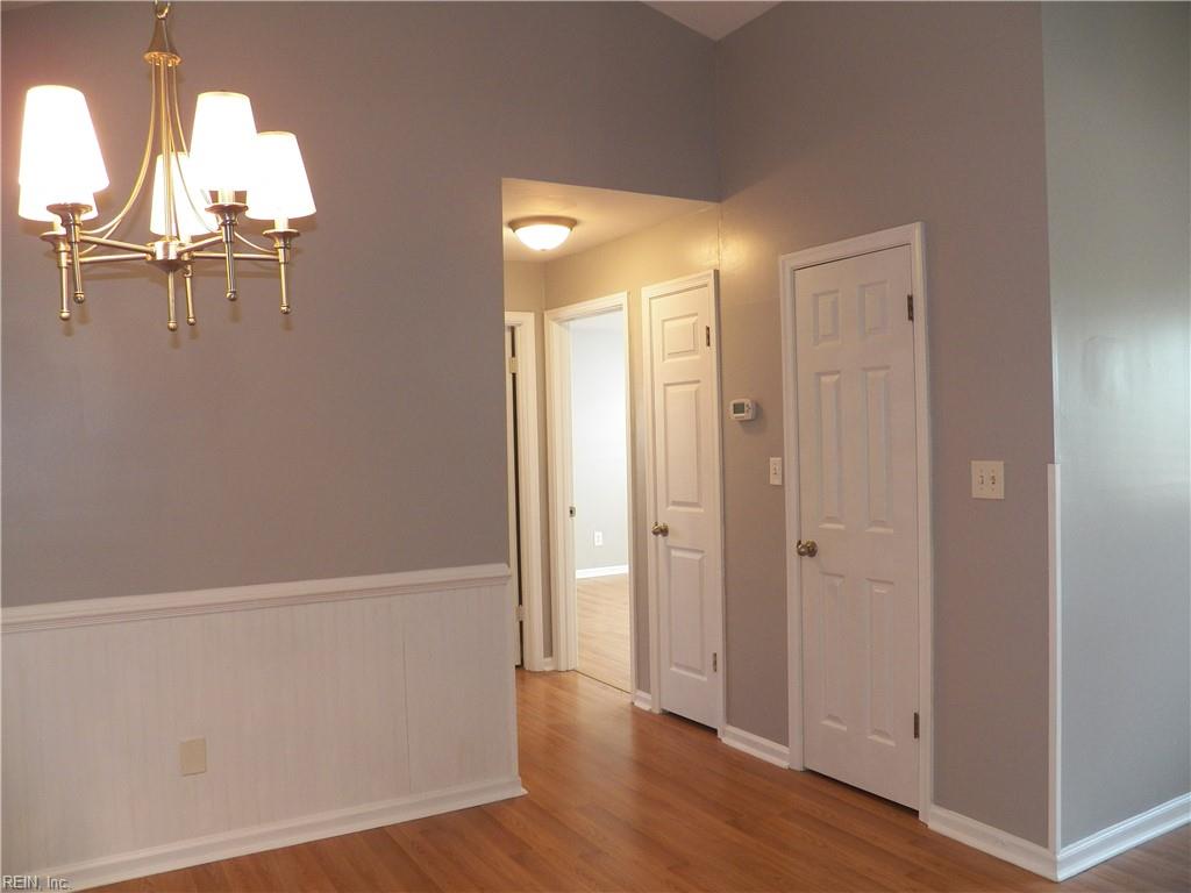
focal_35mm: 28
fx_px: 963
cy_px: 446
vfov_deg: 49.7
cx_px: 596
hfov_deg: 63.4
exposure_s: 1/30
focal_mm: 4.9
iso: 160
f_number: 2.8
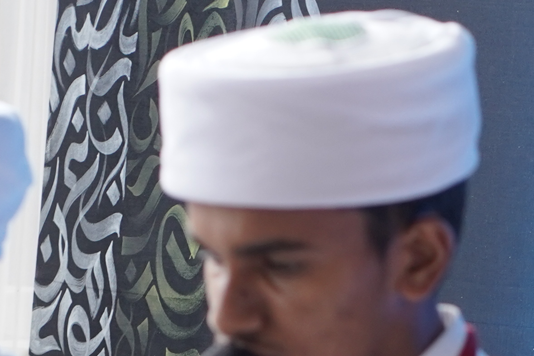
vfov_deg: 3.2
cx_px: 510
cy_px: 686
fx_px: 6421
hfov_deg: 4.8
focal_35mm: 433
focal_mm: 85
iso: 800
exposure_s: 1/80
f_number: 4
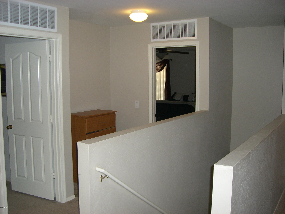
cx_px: 142
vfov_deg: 37.7
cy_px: 107
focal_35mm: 38
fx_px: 313
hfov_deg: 49.0
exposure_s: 1/60
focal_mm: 6.2
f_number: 2.7
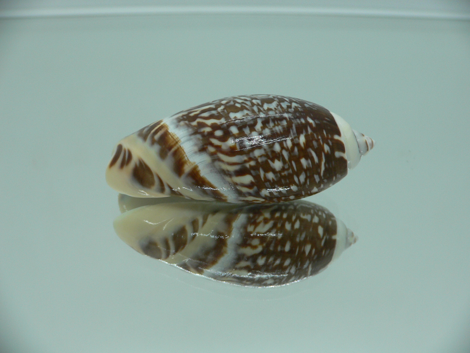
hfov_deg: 52.6
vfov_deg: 40.7
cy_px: 176
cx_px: 235
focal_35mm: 35
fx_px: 475
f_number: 2.8
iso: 80
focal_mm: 4.6
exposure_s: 1/60
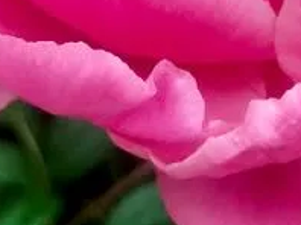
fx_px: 1259
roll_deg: -1.0
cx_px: 178
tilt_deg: -19.4
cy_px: -178
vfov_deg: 9.7
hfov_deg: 13.6
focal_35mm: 145
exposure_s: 1/102
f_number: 1.8
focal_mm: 3.99
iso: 20
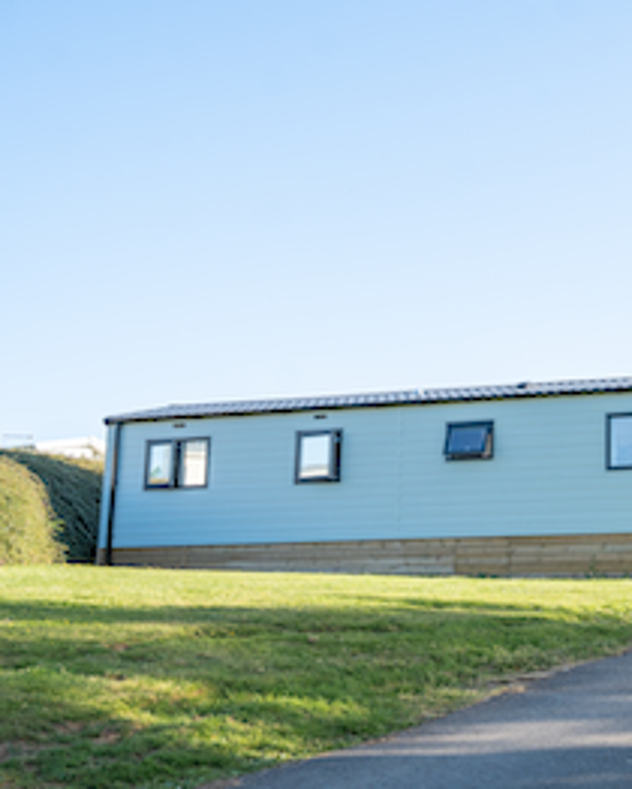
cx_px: 563
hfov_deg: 24.3
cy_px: 399
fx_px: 1425
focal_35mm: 61
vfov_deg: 30.9
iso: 250
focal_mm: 39
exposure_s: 1/1250
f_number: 4
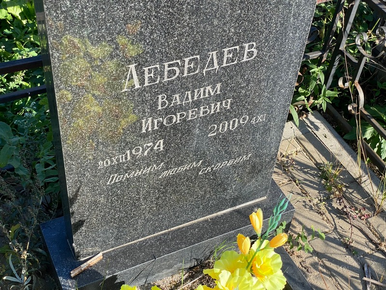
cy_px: 145
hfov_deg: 36.8
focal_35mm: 52
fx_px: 580
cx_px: 193
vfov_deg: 28.0
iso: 20
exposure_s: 1/428
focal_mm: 6
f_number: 2
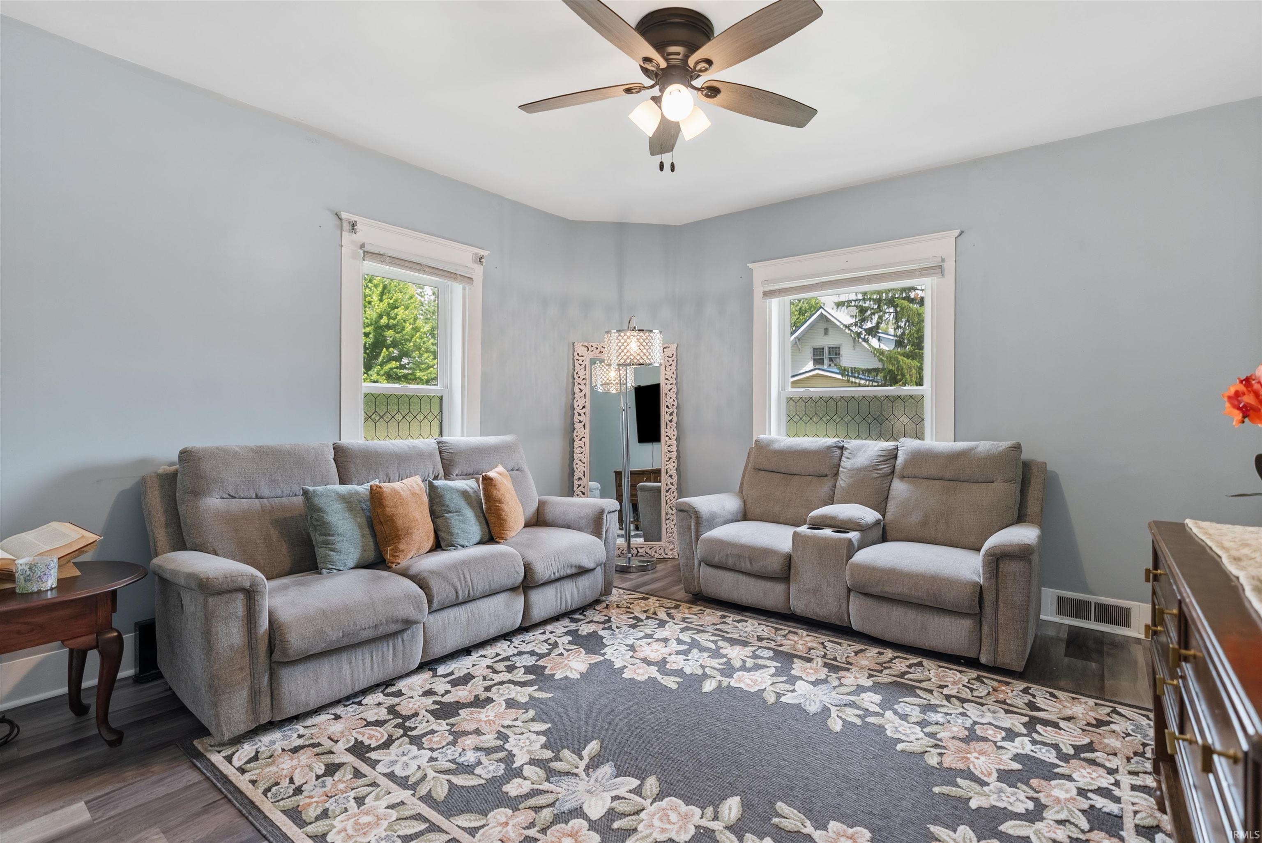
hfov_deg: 96.7
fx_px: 561
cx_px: 631
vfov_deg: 73.8
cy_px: 422
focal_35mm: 16
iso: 100
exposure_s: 1/6
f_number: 2.8
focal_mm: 16
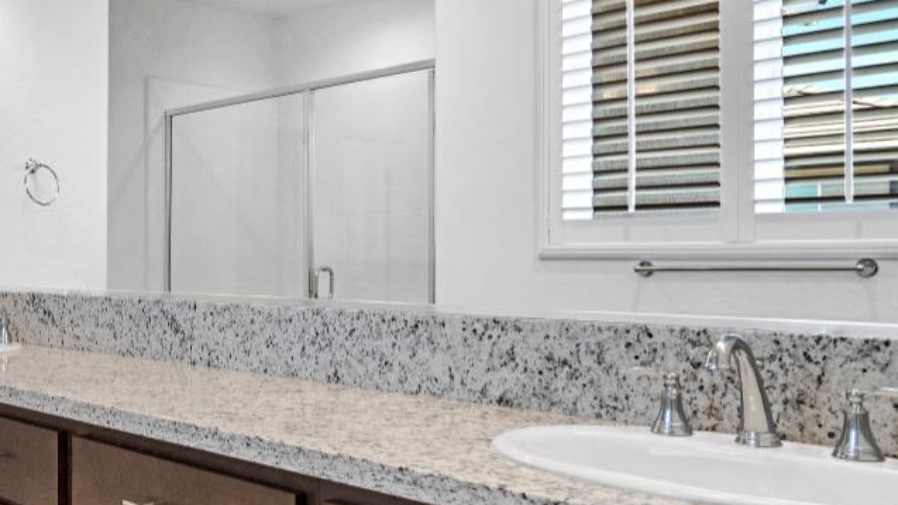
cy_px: 277
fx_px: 881
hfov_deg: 46.3
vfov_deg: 31.9
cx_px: 23
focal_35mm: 37
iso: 320
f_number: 8
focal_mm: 10
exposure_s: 1/30
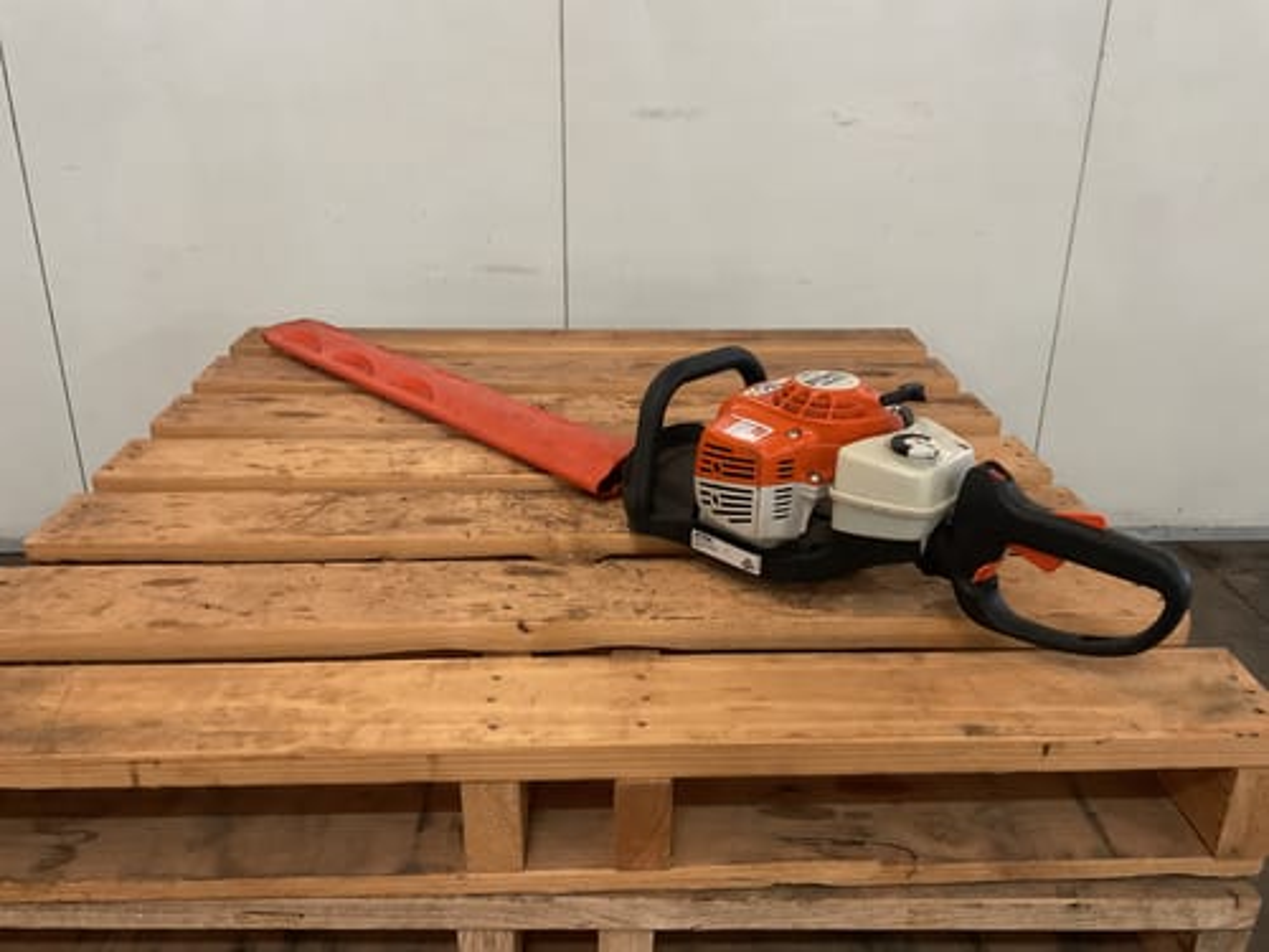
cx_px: 634
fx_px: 1063
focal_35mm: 29
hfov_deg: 61.7
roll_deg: -1.0
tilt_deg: -24.4
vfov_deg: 48.2
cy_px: 476
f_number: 1.8
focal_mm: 3
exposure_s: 1/33
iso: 320
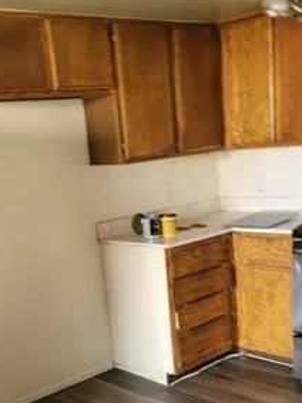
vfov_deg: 34.4
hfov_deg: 27.5
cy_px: 355
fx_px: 617
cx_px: 154
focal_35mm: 53
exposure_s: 1/40
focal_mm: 7
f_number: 1.8
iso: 250
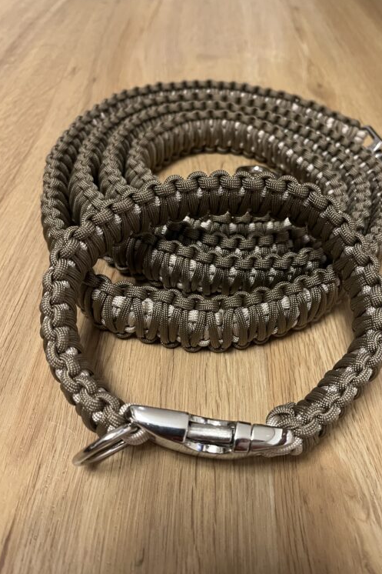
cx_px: 225
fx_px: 462
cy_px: 279
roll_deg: -7.0
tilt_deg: -44.3
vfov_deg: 63.7
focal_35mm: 29
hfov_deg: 44.8
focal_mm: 5.1
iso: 500
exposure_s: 1/29
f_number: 1.6
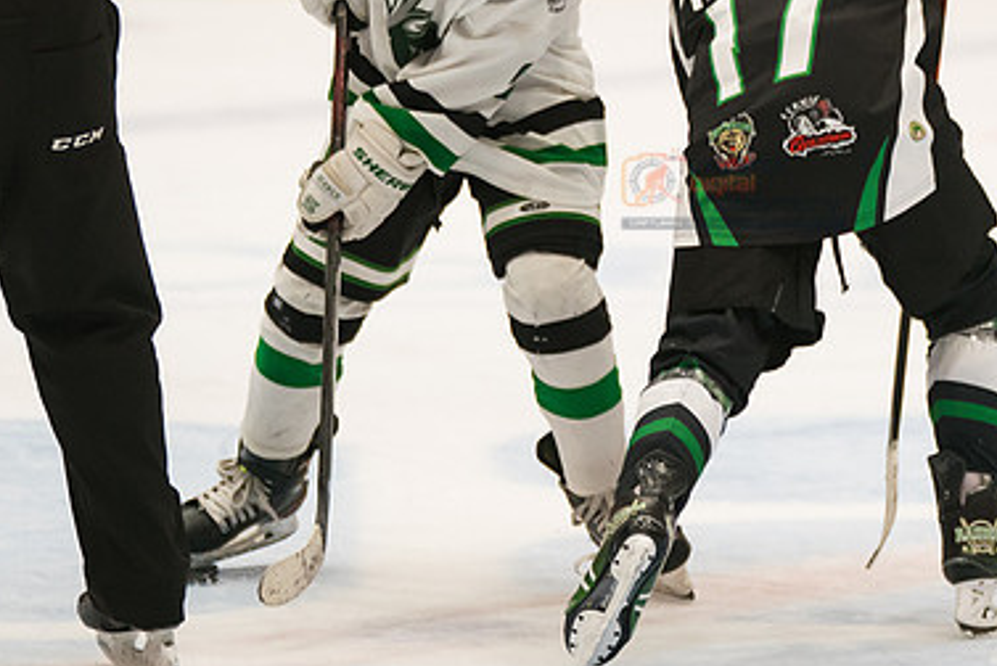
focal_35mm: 429
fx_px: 11890
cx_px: 735
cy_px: 189
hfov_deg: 4.8
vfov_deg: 3.2
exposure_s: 1/1000
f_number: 3.2
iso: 3200
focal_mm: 186
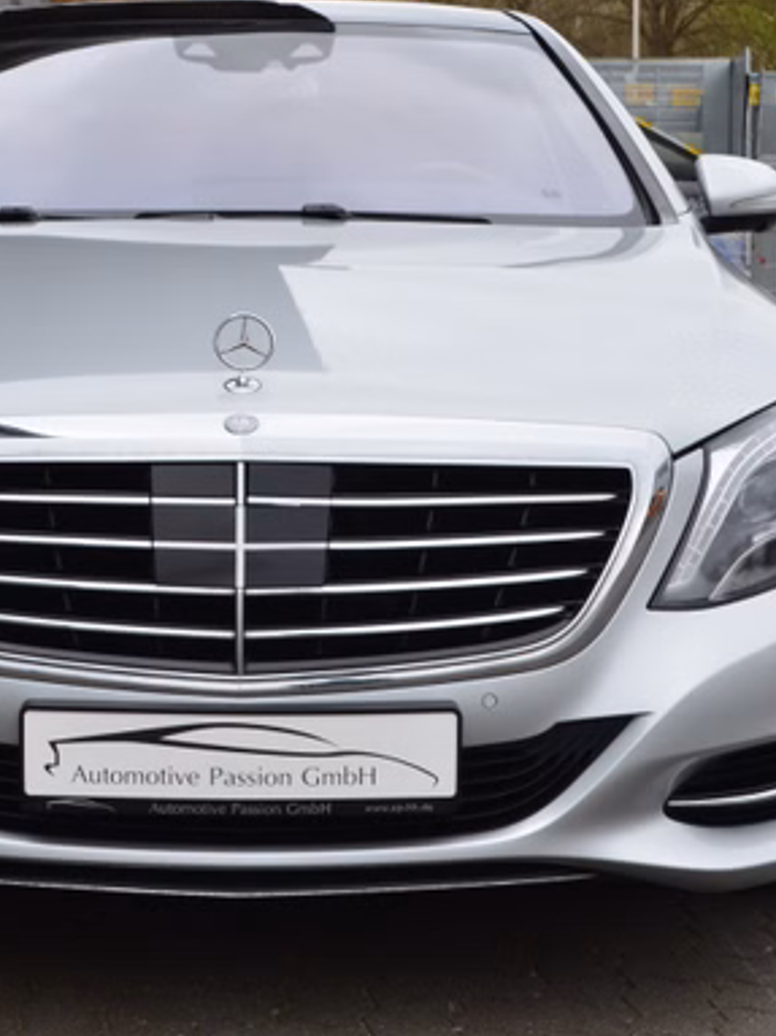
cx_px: 235
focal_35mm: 77
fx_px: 2303
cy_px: 468
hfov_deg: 19.0
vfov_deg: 25.3
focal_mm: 32
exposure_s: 1/60
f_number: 10
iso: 400
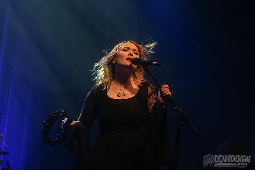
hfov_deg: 19.9
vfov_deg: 13.4
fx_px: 727
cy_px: 83
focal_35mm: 103
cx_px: 134
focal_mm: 86
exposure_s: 1/200
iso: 2500
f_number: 3.2
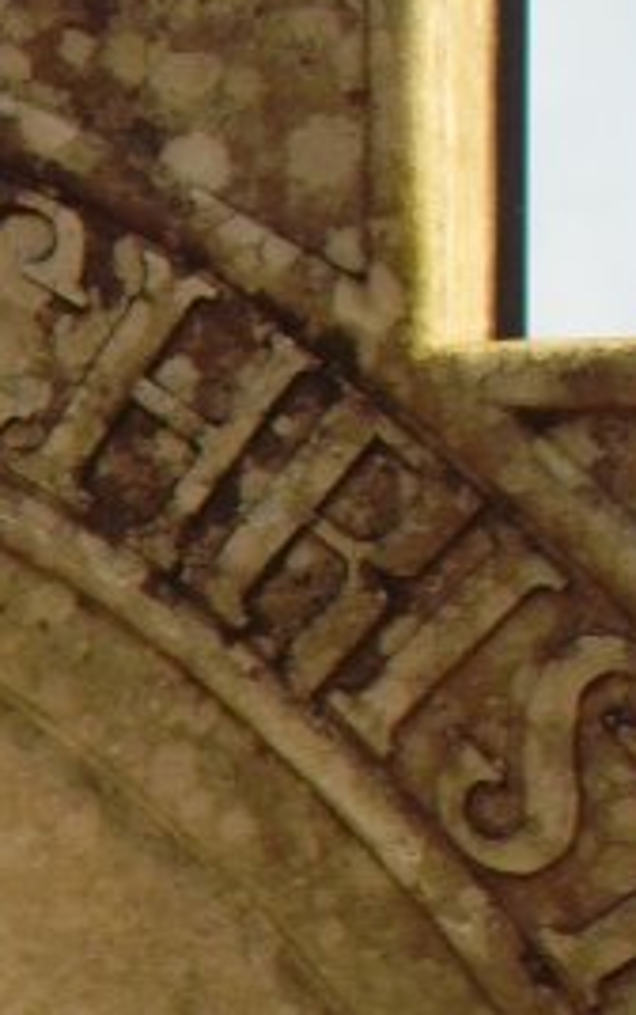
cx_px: -610
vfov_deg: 13.4
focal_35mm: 155
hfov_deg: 8.1
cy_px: 759
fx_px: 4289
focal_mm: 28
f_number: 9
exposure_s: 1/160
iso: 200
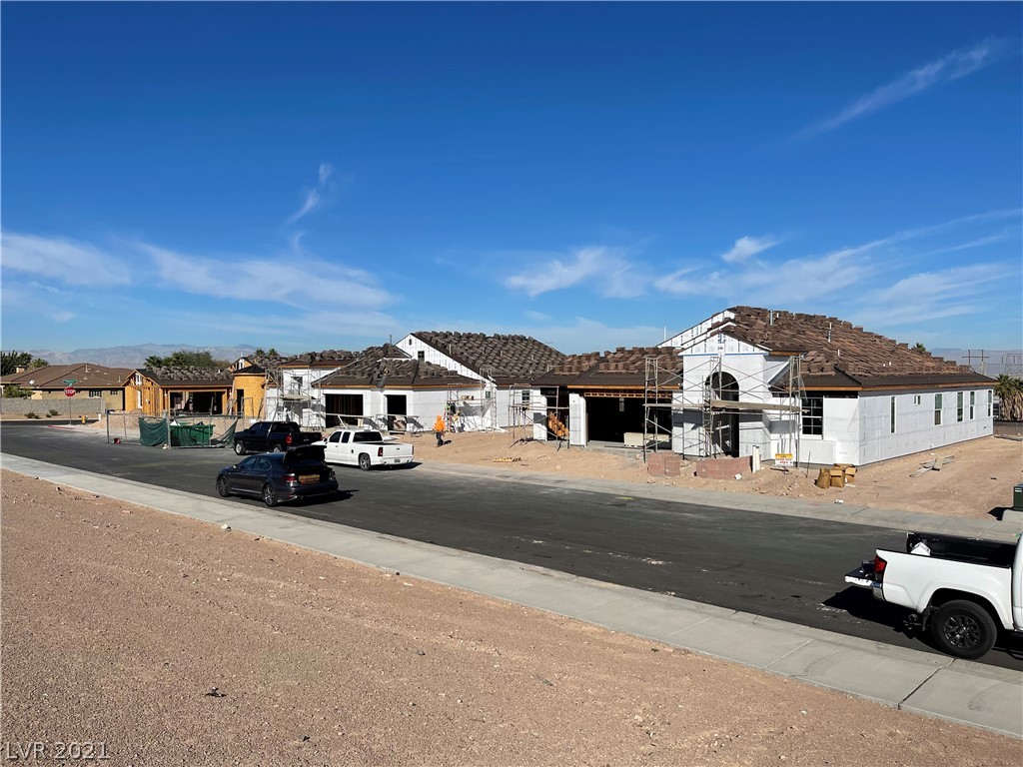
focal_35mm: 26
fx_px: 768
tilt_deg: -1.8
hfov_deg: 67.3
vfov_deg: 53.1
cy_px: 384
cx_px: 512
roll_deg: -0.4
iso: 32
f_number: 1.6
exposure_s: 1/7407
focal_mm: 5.1
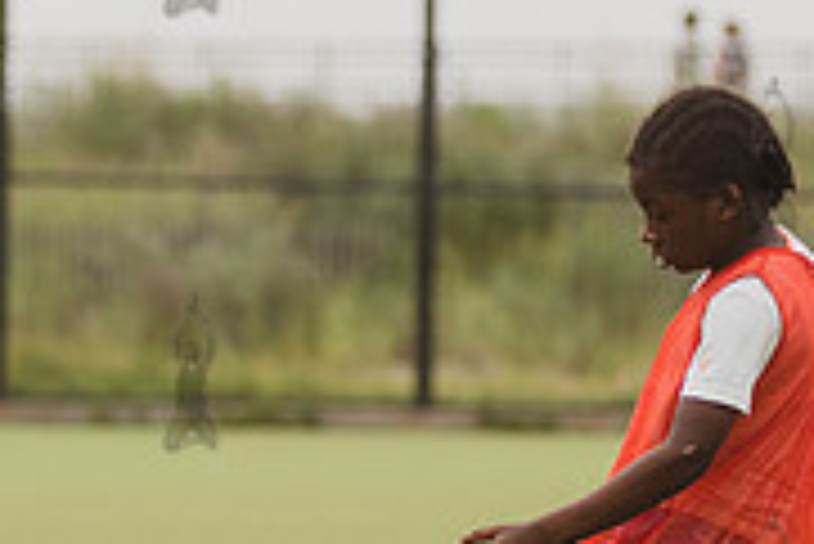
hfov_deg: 3.2
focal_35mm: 644
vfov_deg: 2.1
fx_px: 14573
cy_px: 510
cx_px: 27
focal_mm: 135
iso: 250
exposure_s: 1/2500
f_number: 3.5
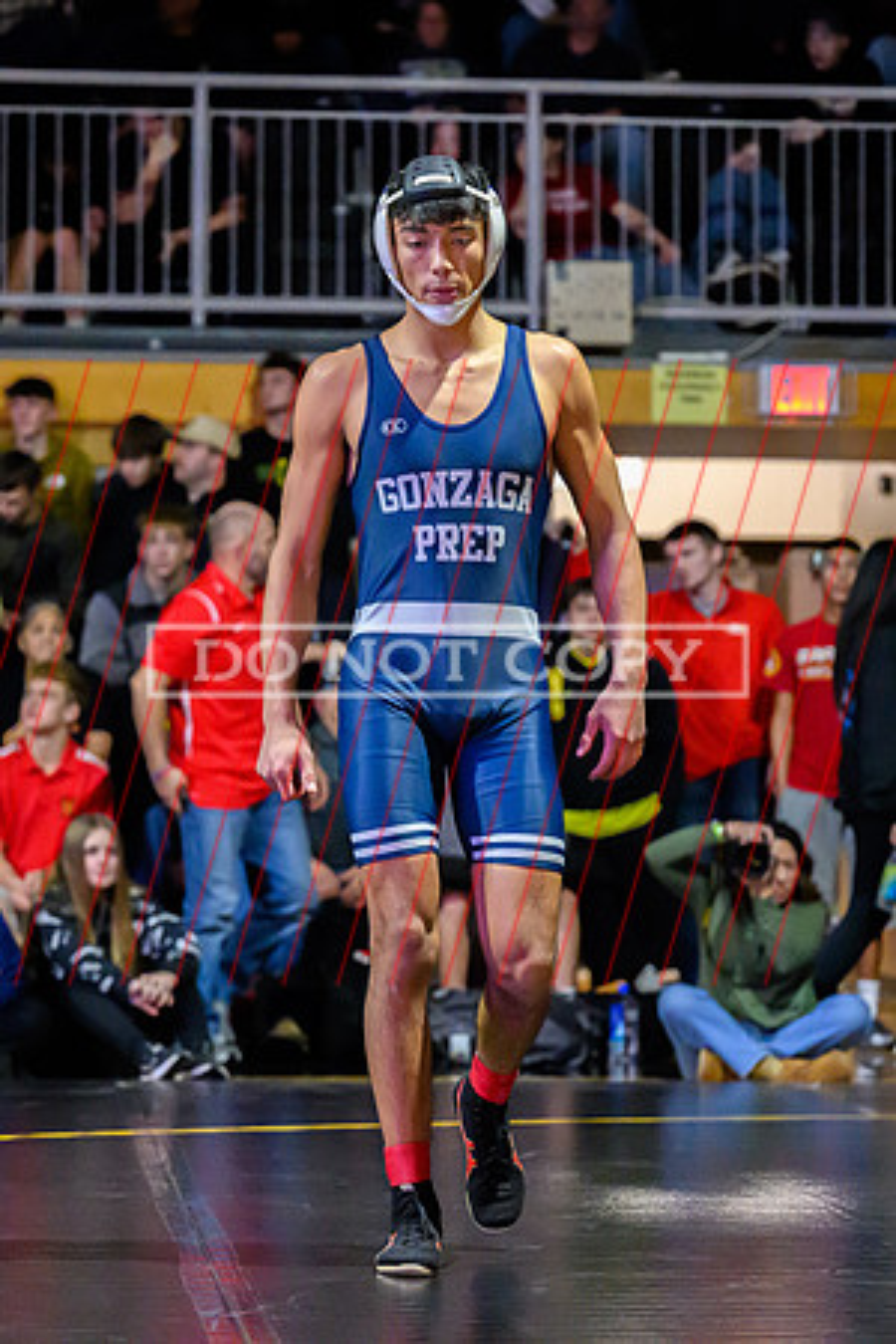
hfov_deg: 10.3
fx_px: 4962
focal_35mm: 133
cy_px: 660
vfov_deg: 15.4
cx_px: 375
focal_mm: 87
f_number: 2.8
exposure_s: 1/500
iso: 20000
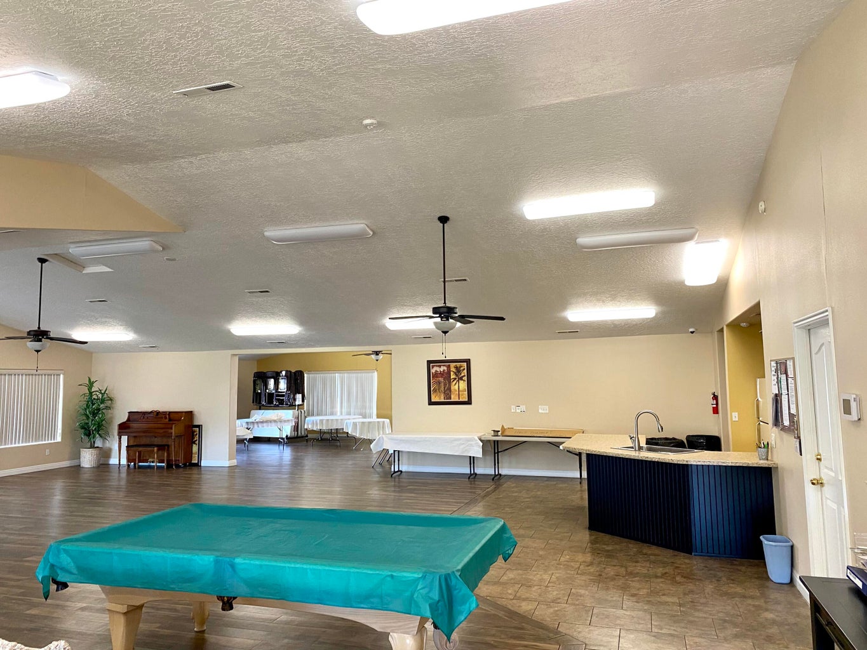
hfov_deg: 67.3
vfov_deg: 53.1
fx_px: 651
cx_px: 434
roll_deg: +1.2
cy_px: 325
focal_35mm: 26
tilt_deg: +4.0
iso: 160
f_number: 1.8
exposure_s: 1/60
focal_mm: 4.25
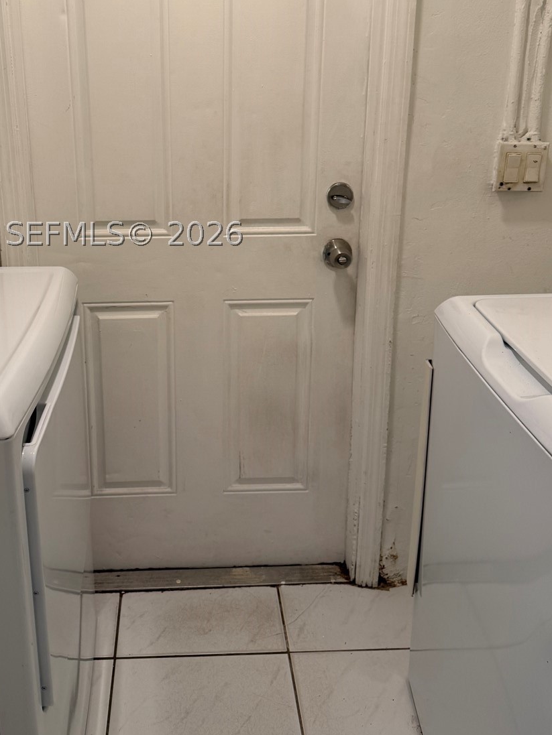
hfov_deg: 40.4
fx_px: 744
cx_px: 203
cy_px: 234
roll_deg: +0.5
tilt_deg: -14.6
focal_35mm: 35
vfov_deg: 51.5
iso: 100
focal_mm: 6.76
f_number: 1.78
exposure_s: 1/120
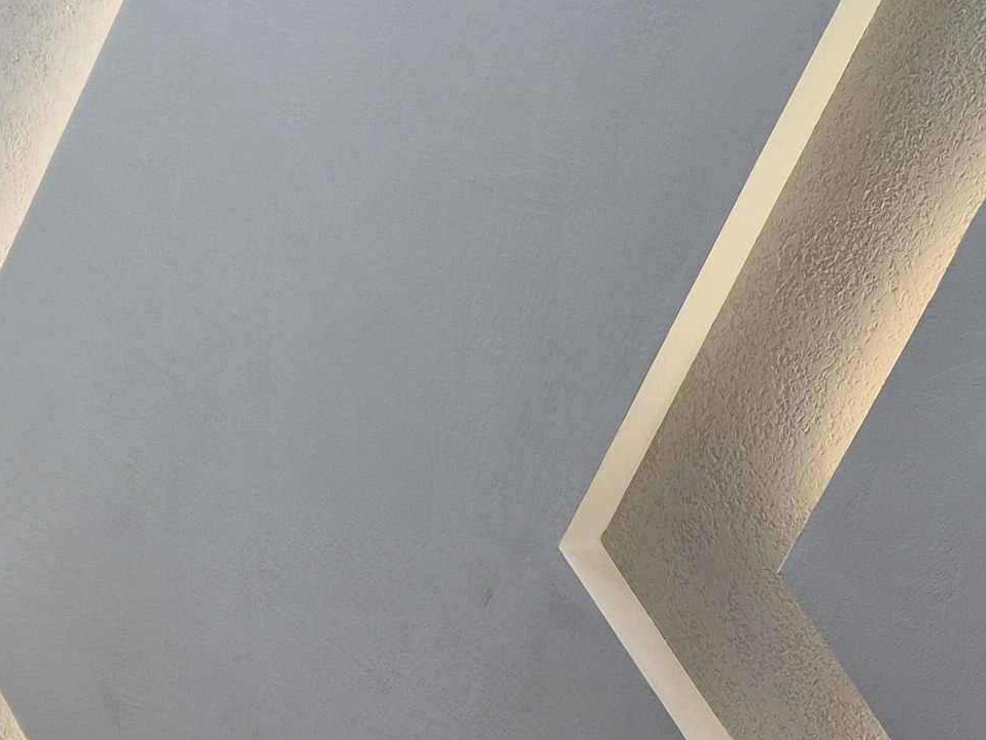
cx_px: 680
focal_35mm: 96
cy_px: 163
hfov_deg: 20.3
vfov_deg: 15.3
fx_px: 2735
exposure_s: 1/120
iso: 25
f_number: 1.8
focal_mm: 5.4
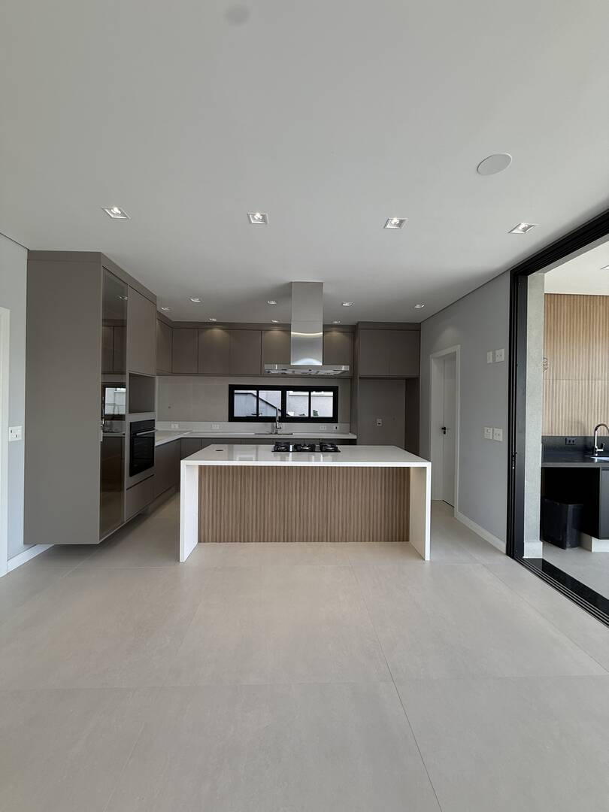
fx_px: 328
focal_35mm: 14
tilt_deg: +0.0
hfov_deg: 85.7
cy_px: 406
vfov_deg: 102.1
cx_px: 304
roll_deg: -1.5
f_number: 2.2
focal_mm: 2.22
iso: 50
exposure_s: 1/123
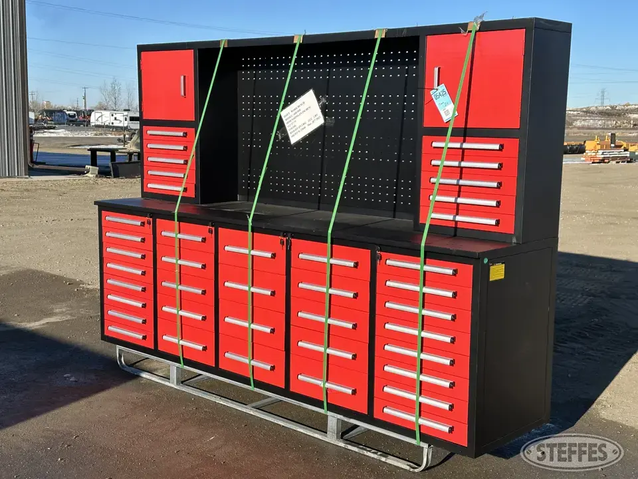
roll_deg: -0.9
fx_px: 885
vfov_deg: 30.3
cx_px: 319
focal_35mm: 48
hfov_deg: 39.7
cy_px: 240
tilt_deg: -8.7
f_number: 1.78
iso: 64
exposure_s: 1/3367
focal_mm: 6.86
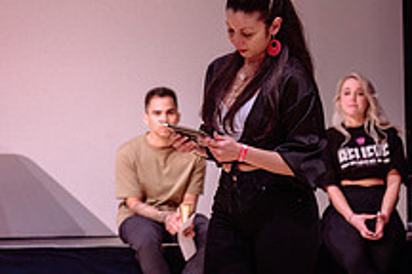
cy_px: 103
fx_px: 2392
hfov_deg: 9.8
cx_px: -14
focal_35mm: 209
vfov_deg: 6.6
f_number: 3.2
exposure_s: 1/200
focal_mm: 68
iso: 1000
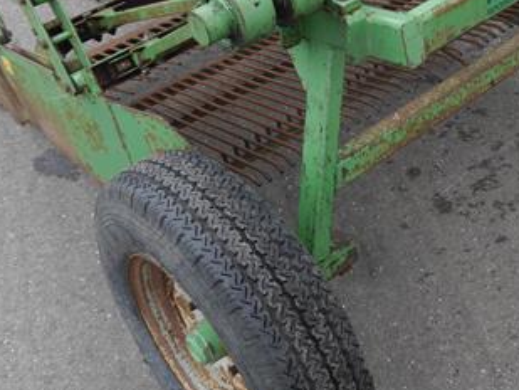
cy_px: 92
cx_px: 379
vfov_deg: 23.4
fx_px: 930
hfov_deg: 30.7
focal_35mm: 62
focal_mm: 15
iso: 160
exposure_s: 1/160
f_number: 4.5
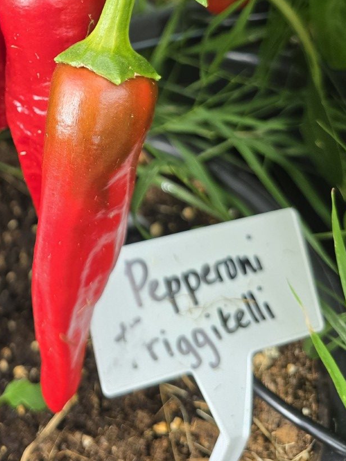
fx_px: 600
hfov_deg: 30.5
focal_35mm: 45
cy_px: 86
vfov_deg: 40.2
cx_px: 21
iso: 125
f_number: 1.7
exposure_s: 1/100
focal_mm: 6.3
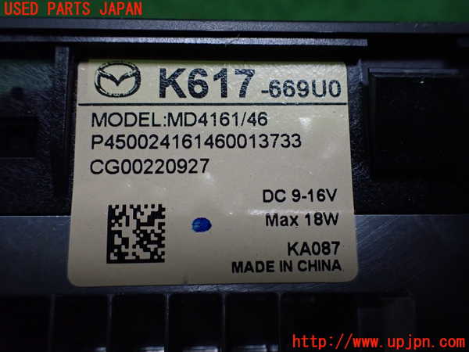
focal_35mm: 30
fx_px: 406
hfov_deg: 60.0
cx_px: 234
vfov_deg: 46.8
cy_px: 176
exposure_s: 1/125
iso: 500
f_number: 2.3
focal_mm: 5.4
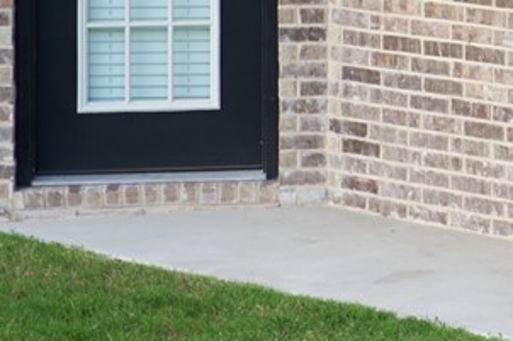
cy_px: -326
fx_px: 3589
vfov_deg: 5.3
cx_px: 1192
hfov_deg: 7.7
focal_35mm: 252
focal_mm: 35
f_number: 2.2
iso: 100
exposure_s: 1/160
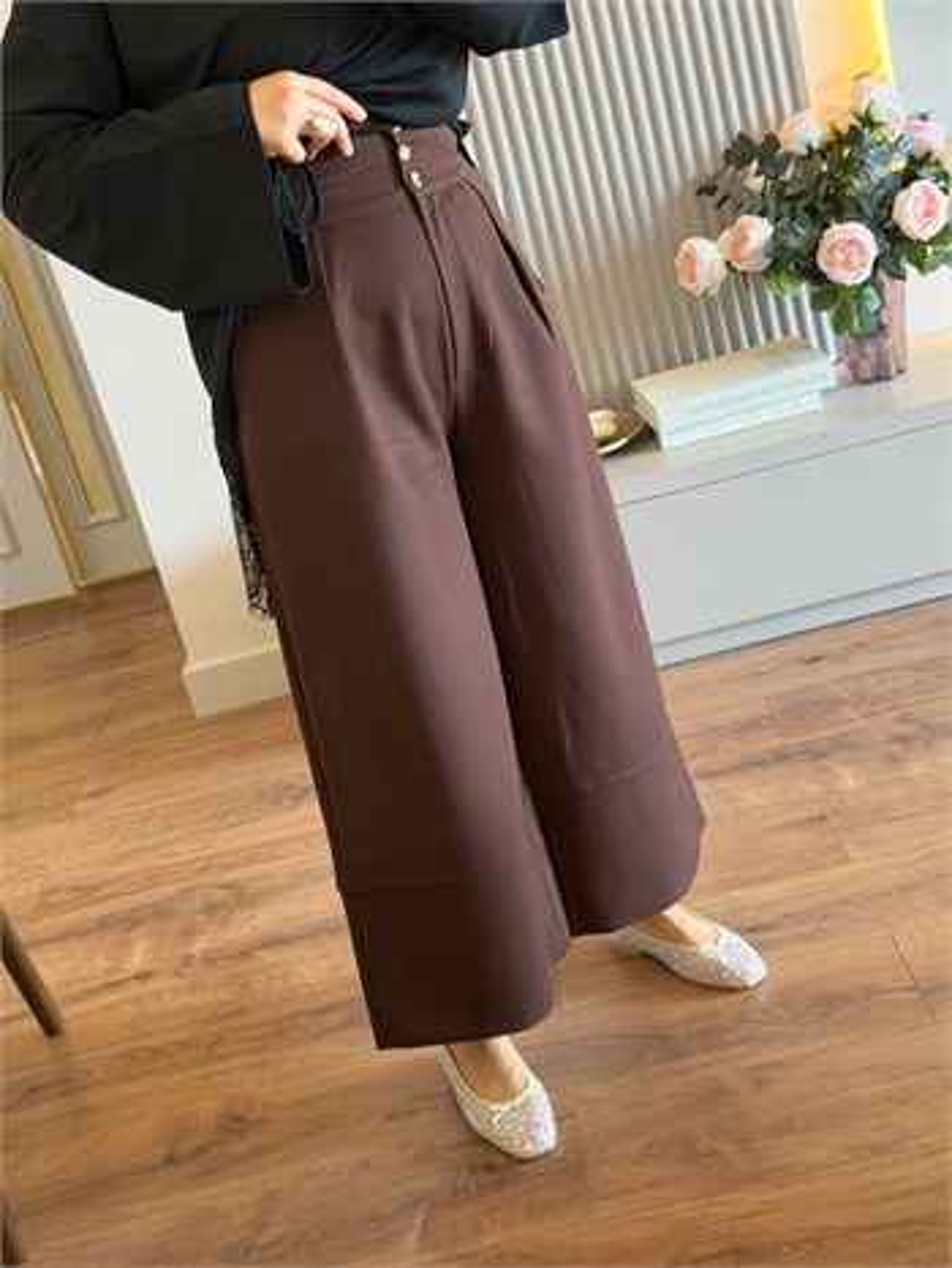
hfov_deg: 30.3
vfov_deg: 39.6
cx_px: 476
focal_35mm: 48
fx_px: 1759
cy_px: 634
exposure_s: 1/60
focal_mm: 6.76
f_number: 1.78
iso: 160
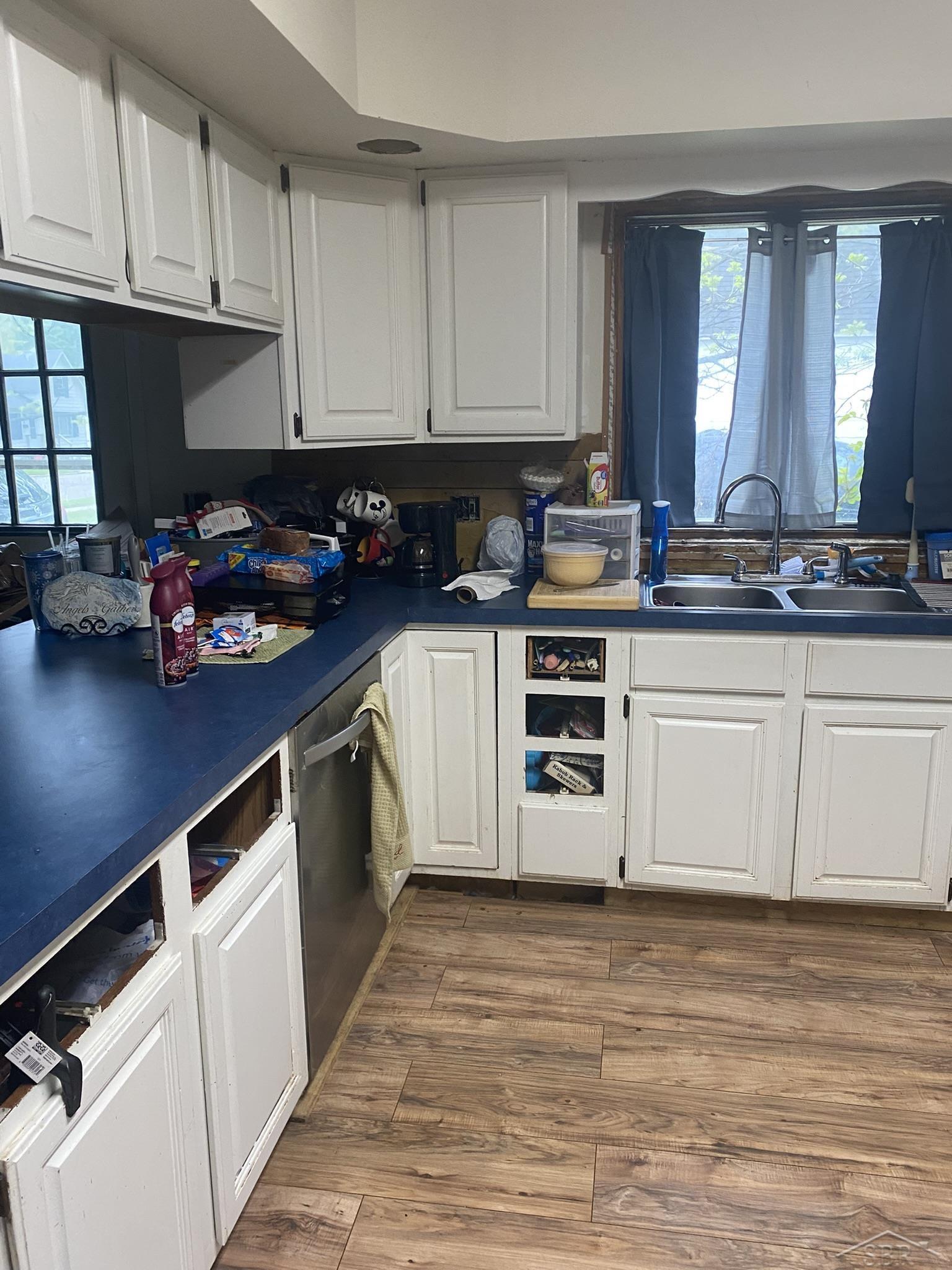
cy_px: 635
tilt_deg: -12.2
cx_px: 476
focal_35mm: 26
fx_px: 953
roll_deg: +1.6
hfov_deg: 53.1
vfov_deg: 67.3
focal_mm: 4.25
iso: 200
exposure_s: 1/60
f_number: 1.8
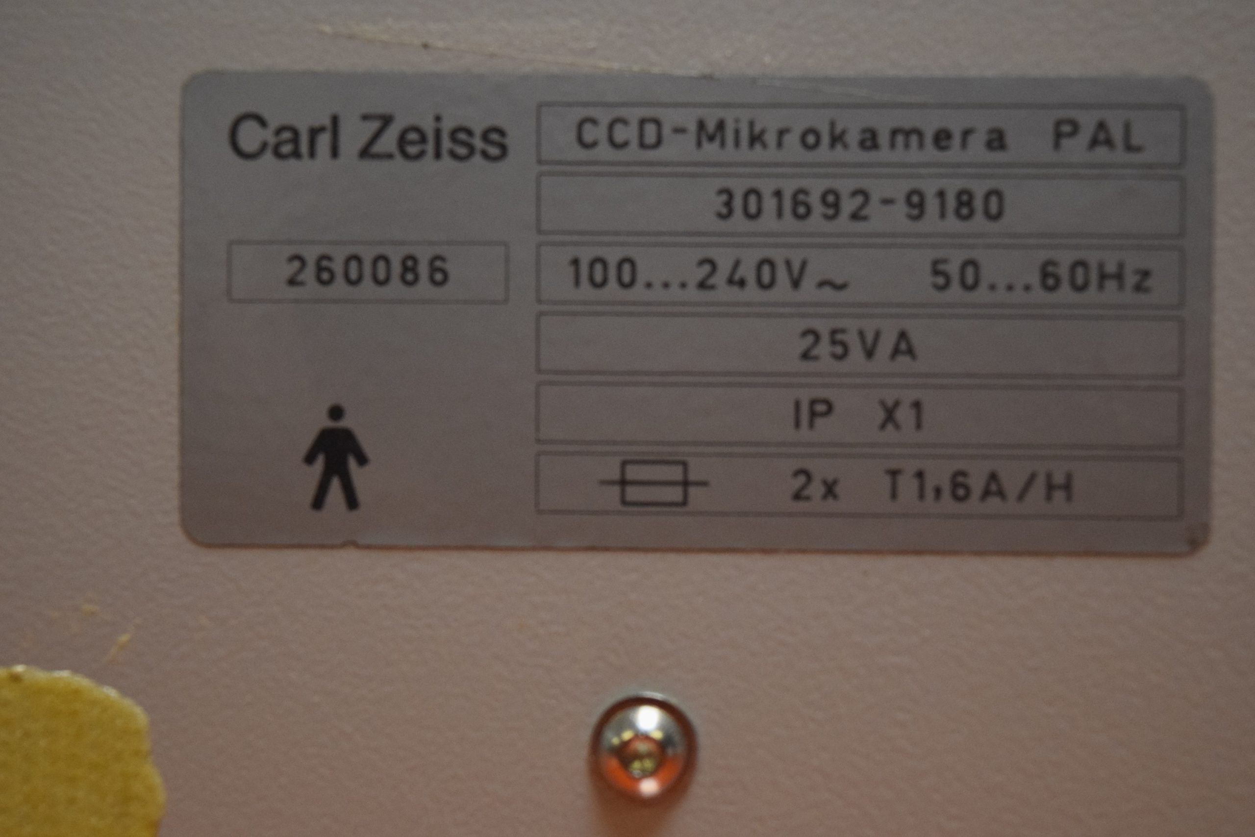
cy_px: 418
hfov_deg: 29.9
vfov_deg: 20.2
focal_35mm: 68
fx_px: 2353
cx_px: 628
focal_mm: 45
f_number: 5
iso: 3200
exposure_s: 1/250
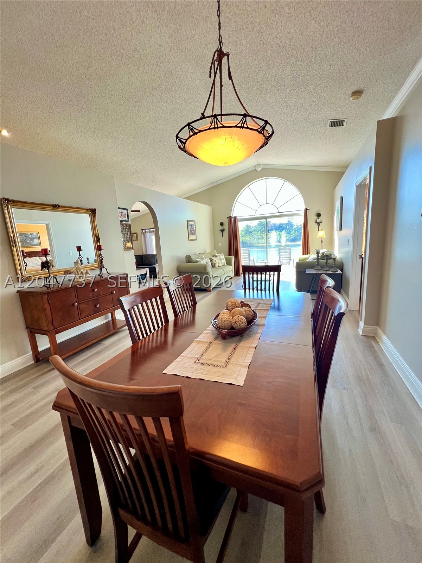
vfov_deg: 106.2
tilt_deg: -9.8
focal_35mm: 13
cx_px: 211
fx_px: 211
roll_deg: +3.0
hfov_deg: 89.9
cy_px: 282
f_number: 1.8
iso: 320
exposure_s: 1/60
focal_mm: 1.57
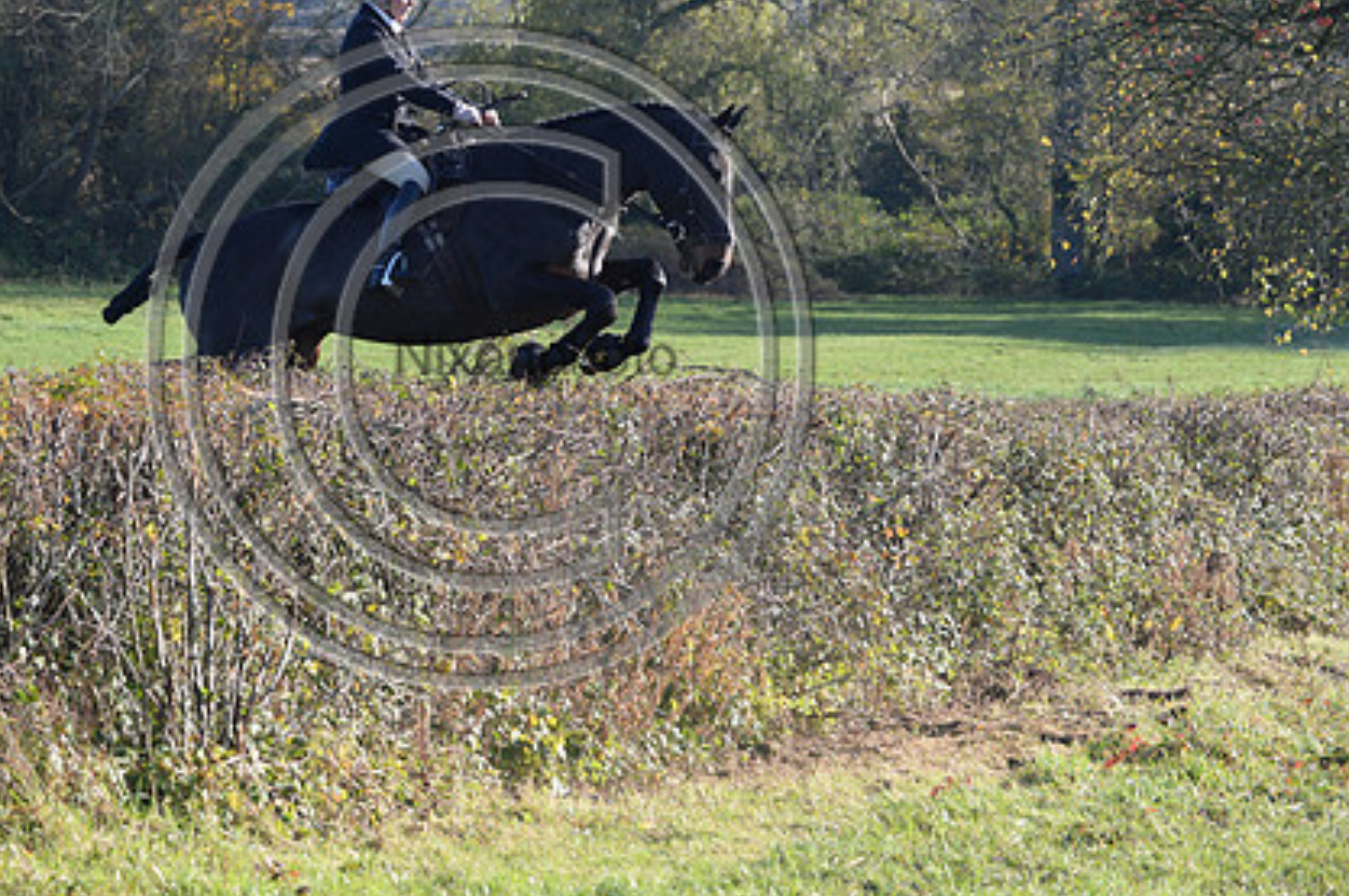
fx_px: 5315
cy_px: 314
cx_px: 443
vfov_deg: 9.6
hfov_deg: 14.4
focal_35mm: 142
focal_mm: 102
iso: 1000
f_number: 5
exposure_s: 1/1250
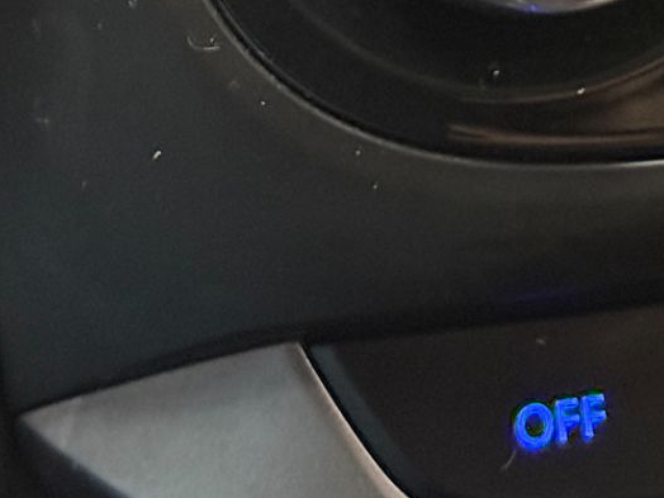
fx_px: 3376
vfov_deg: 8.2
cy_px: -355
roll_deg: -2.4
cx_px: 850
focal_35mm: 176
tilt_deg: -19.5
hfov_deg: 11.0
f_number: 1.78
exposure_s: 1/24
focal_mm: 6.76
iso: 640
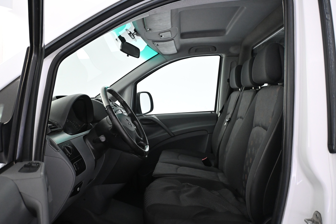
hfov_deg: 63.2
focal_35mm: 29
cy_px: 112
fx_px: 273
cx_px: 168
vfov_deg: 44.6
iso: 3200
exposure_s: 1/100
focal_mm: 19.5
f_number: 3.8
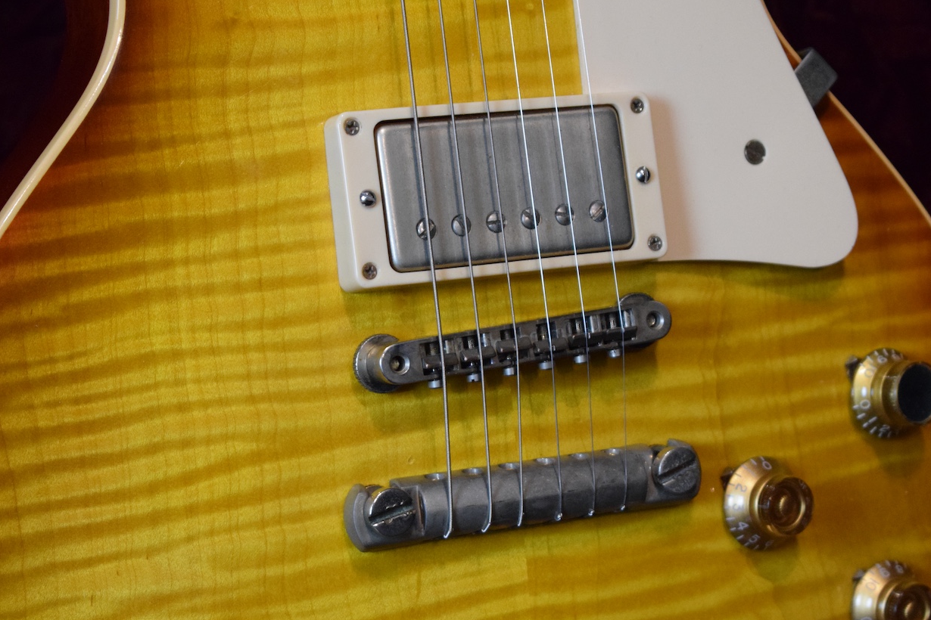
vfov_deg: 13.6
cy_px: 349
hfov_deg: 20.3
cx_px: 494
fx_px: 2602
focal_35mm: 101
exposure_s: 1/60
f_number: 5.6
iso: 3200
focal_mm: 55
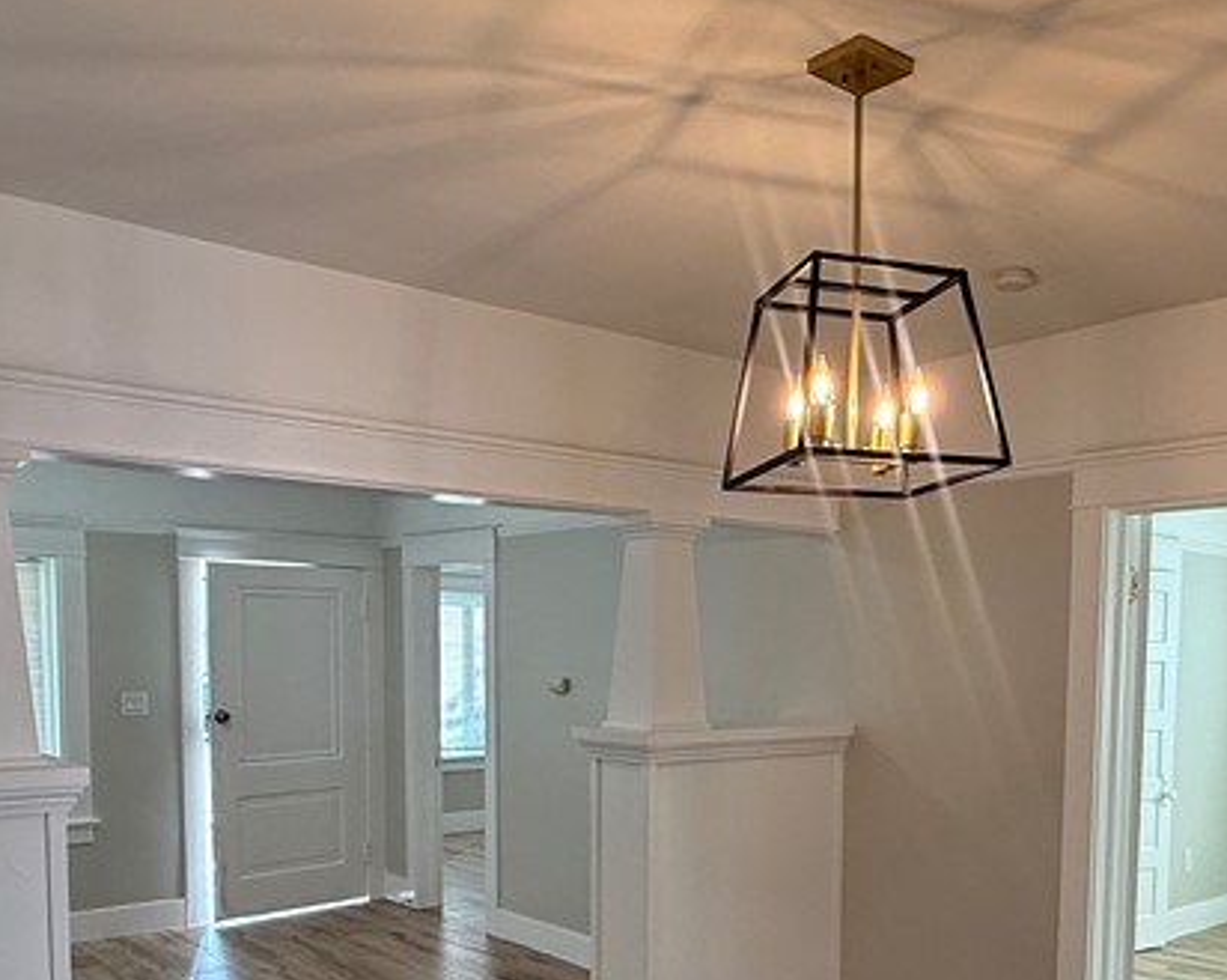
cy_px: 748
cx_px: 777
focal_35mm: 34
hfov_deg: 52.2
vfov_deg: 41.9
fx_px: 1234
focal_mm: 2.22
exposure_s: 1/120
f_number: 2.2
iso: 100
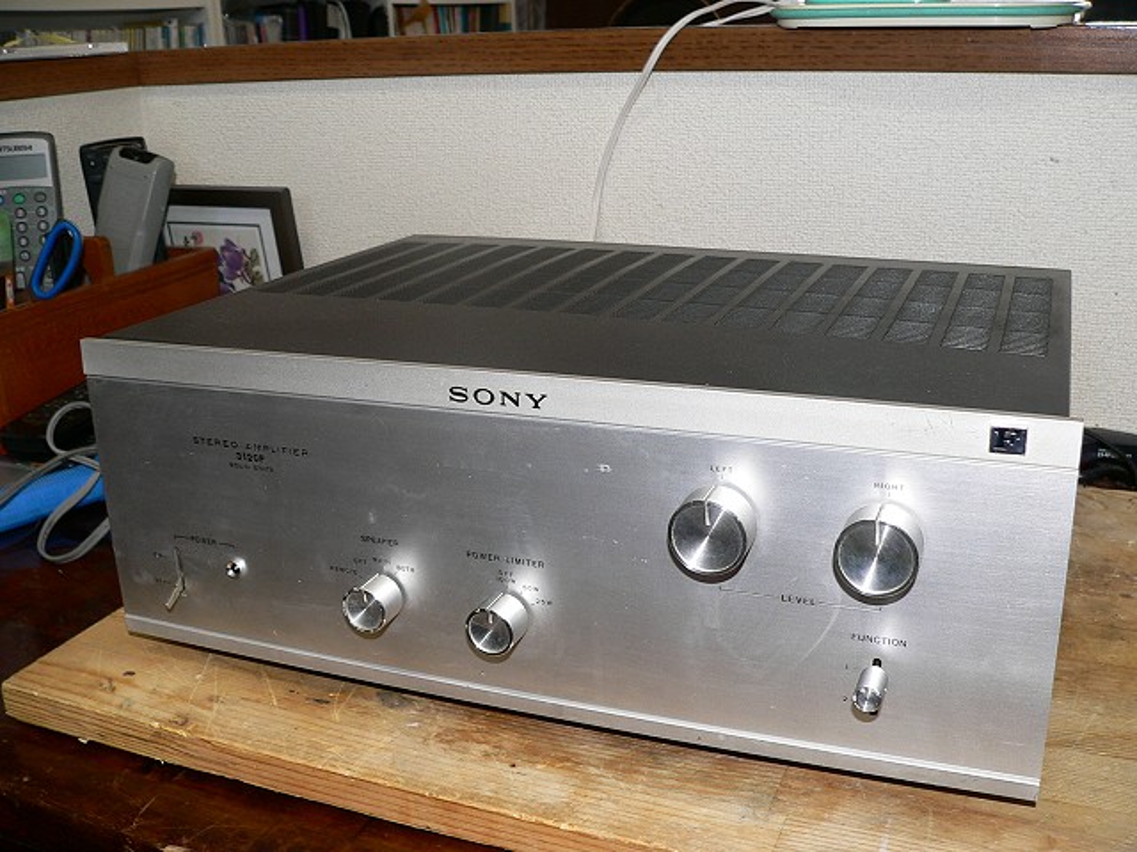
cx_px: 568
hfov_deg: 51.4
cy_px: 426
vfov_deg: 39.7
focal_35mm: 36
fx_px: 1182
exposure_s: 1/30
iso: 100
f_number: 2.8
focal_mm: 6
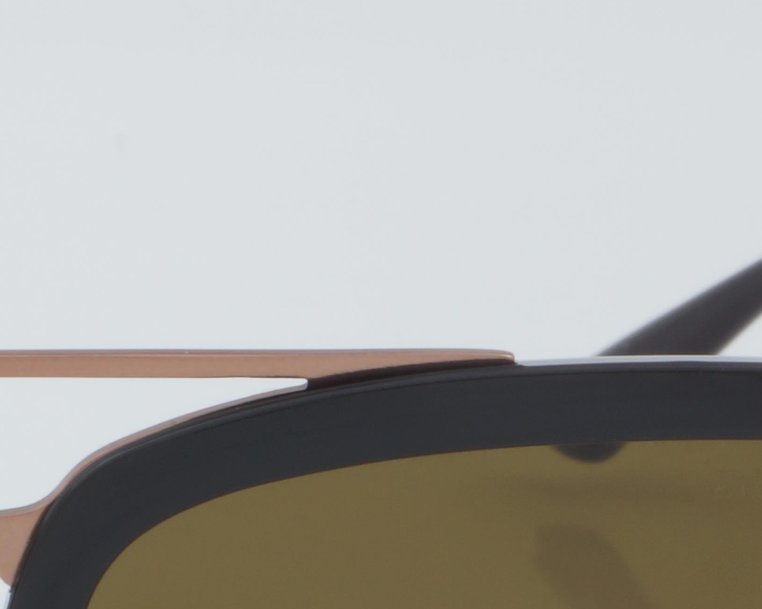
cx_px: -119
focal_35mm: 285
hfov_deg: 6.8
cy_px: 693
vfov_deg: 5.4
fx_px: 6420
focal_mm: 55
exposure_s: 1/4
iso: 100
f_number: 32
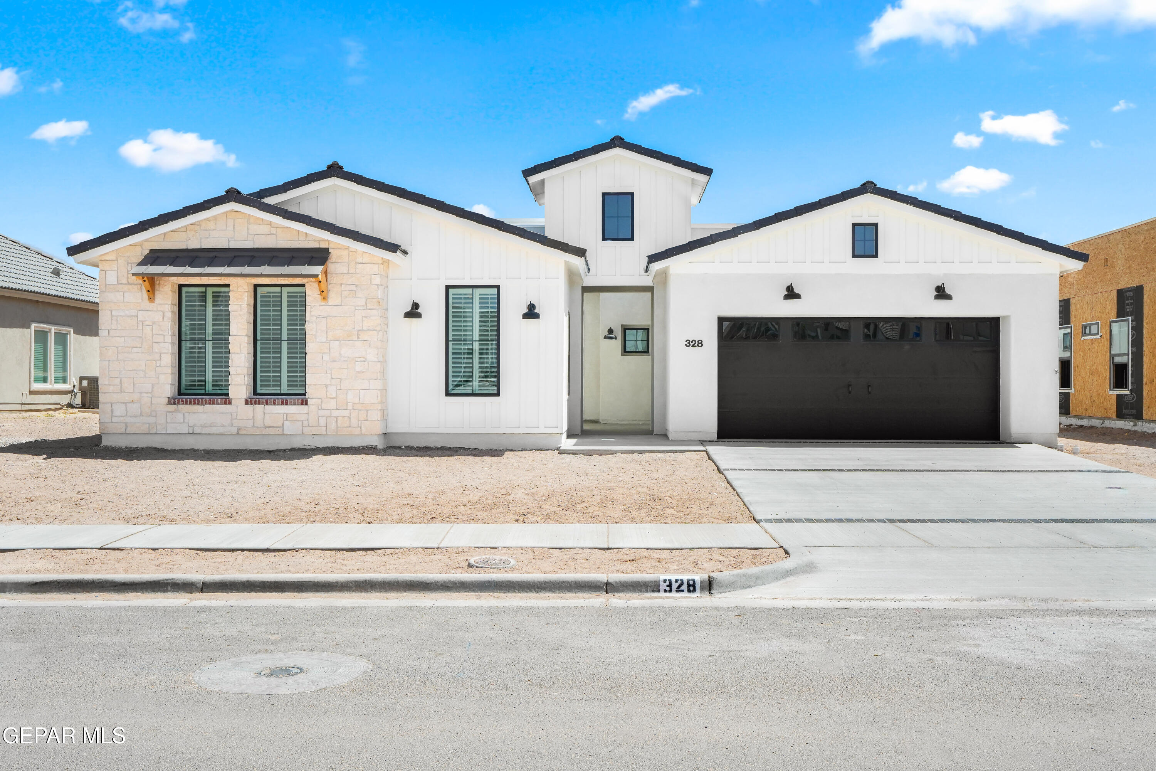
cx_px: 578
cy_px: 386
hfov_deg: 55.8
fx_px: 1092
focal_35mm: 34
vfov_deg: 38.9
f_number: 10
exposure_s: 1/400
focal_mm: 34
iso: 640
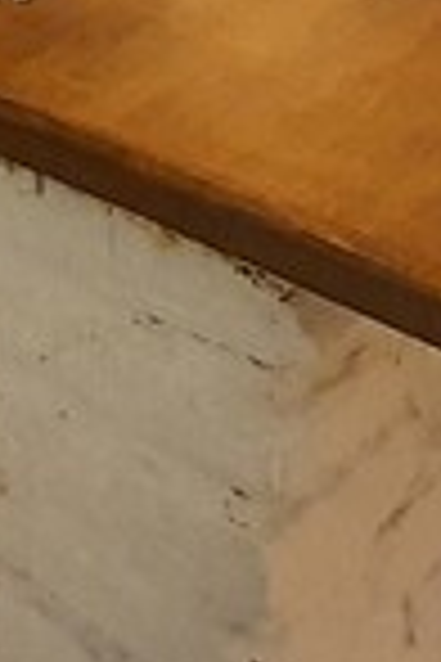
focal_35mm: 94
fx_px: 1727
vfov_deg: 20.1
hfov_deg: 13.7
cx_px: -202
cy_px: -176
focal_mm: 1.8
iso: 640
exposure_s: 1/25
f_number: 2.2
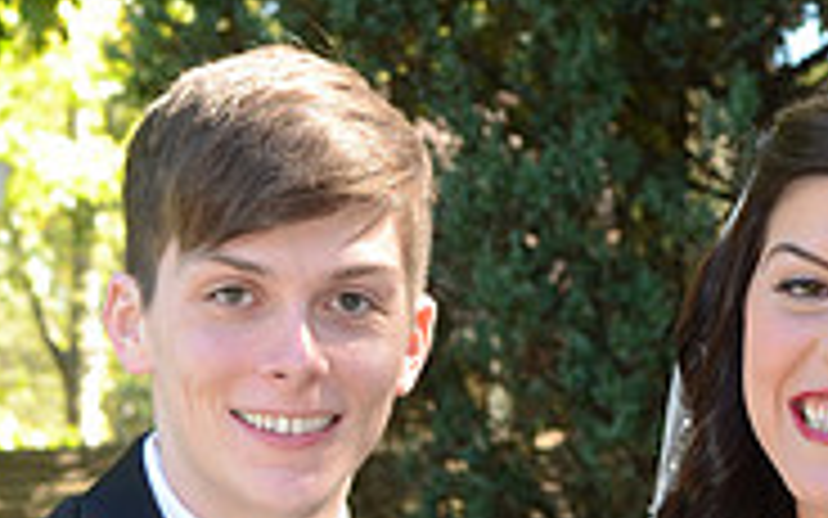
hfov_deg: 11.4
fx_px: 4130
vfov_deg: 7.0
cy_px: 923
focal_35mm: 183
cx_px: 468
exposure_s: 1/100
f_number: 6.3
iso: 500
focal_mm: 38
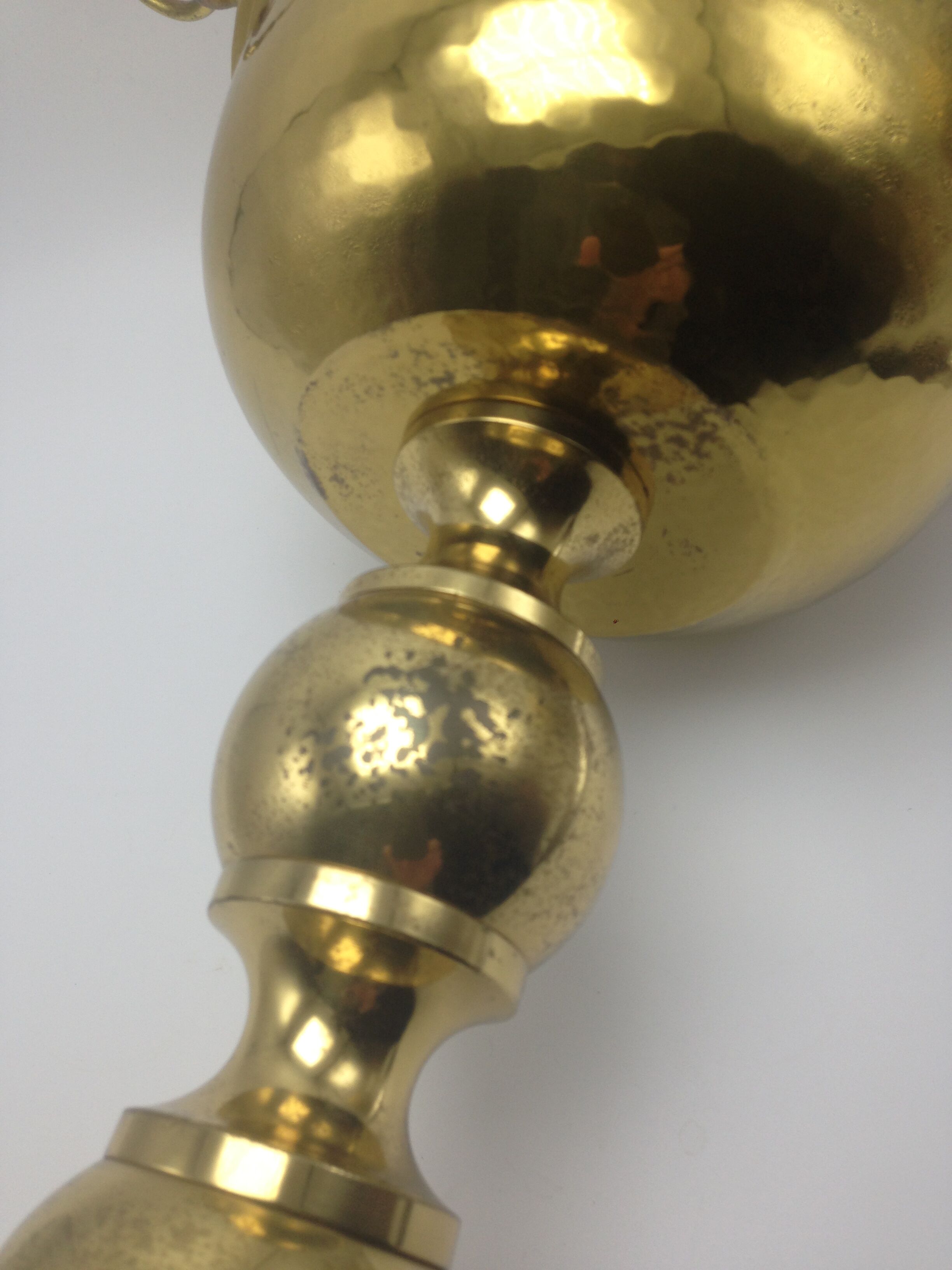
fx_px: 1210
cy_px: 635
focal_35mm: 33
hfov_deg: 42.9
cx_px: 476
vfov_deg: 55.4
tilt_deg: -50.9
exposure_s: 1/337
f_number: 2.4
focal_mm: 4.12
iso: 50
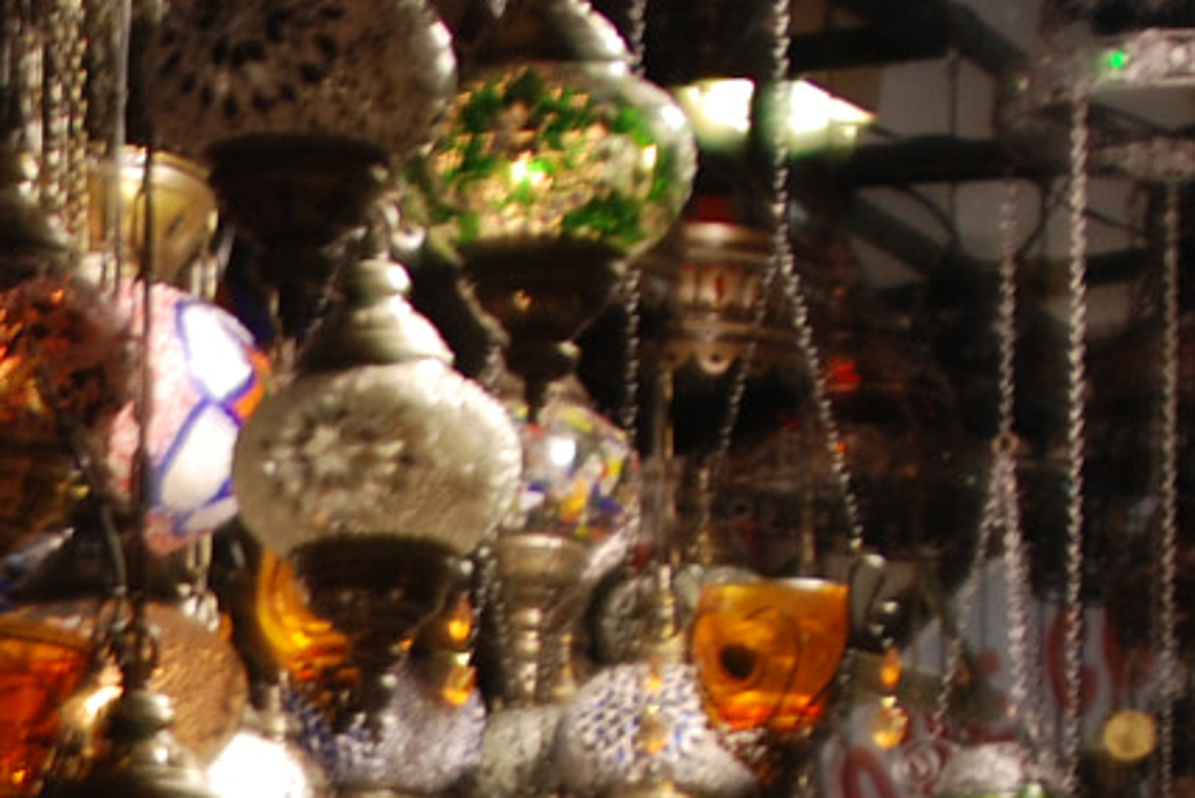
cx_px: -1036
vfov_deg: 6.6
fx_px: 6676
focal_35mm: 201
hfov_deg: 9.7
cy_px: 1603
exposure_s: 1/50
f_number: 3.5
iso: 200
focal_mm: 28
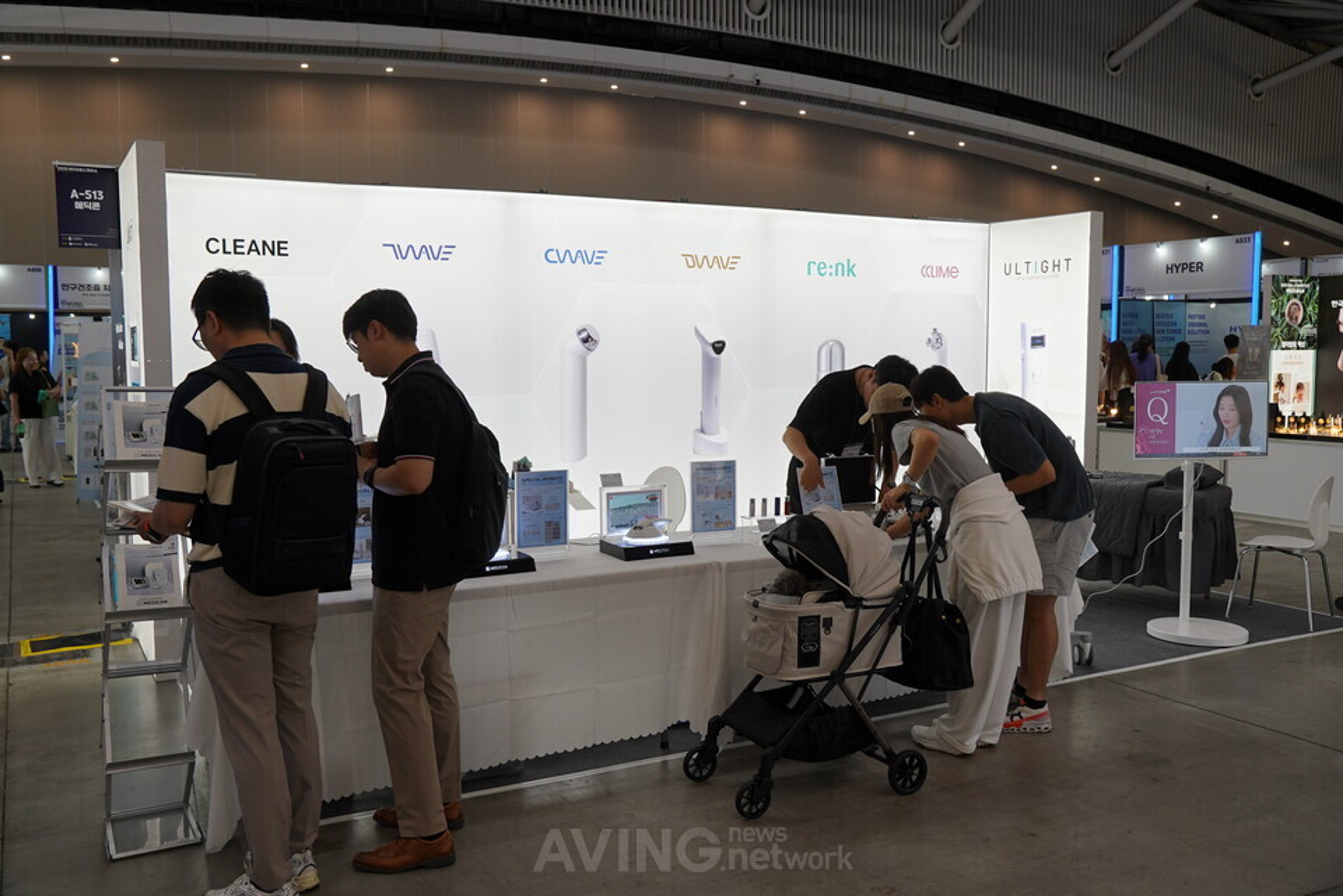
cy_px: 448
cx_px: 672
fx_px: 1156
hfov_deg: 60.3
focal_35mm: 31
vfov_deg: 42.3
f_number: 4
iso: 125
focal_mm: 21
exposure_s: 1/60
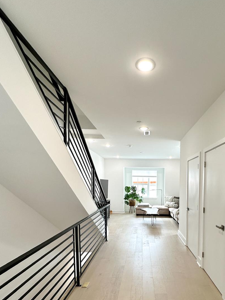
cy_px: 193
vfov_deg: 79.8
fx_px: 173
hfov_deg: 64.7
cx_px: 145
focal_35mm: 20
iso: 125
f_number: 2.2
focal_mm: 2.22
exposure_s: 1/120
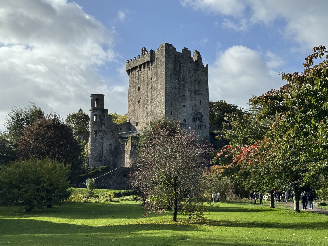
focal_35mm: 48
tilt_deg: +7.7
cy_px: 123
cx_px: 164
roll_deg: -0.4
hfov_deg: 39.7
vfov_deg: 30.3
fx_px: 455
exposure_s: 1/4975
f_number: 1.78
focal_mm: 6.76
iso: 64
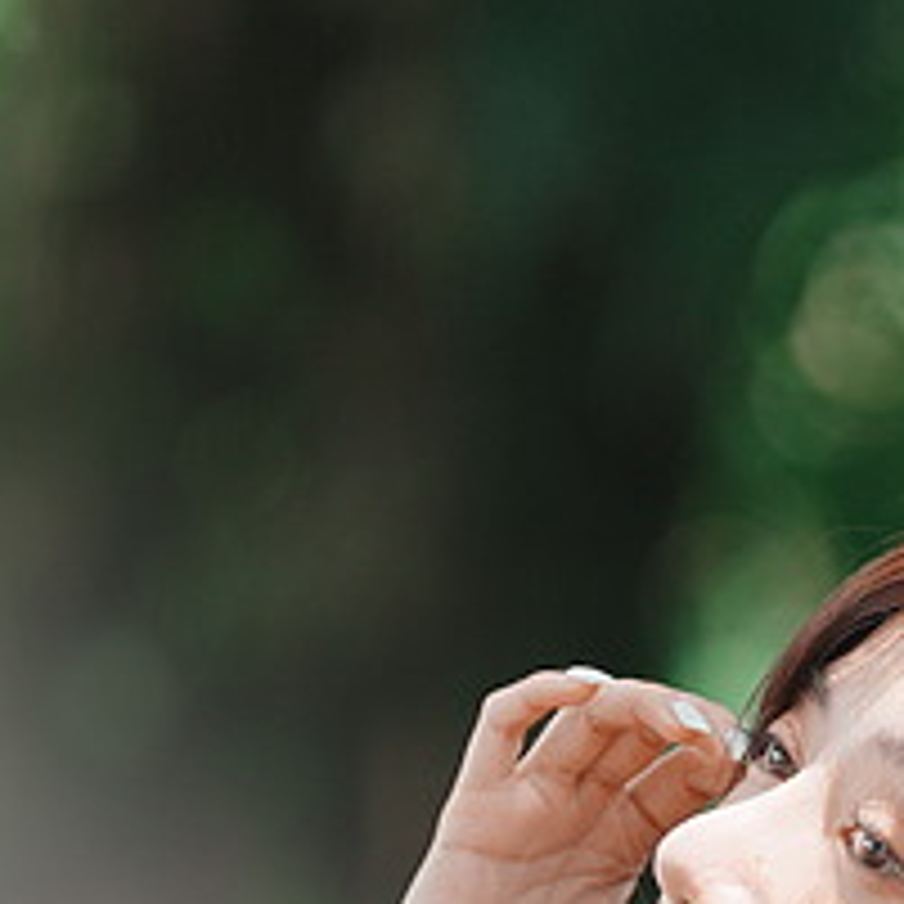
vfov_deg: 1.3
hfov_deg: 1.3
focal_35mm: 1319
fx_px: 38971
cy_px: 1016
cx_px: 949
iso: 160
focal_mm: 400
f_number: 4.5
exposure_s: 1/400
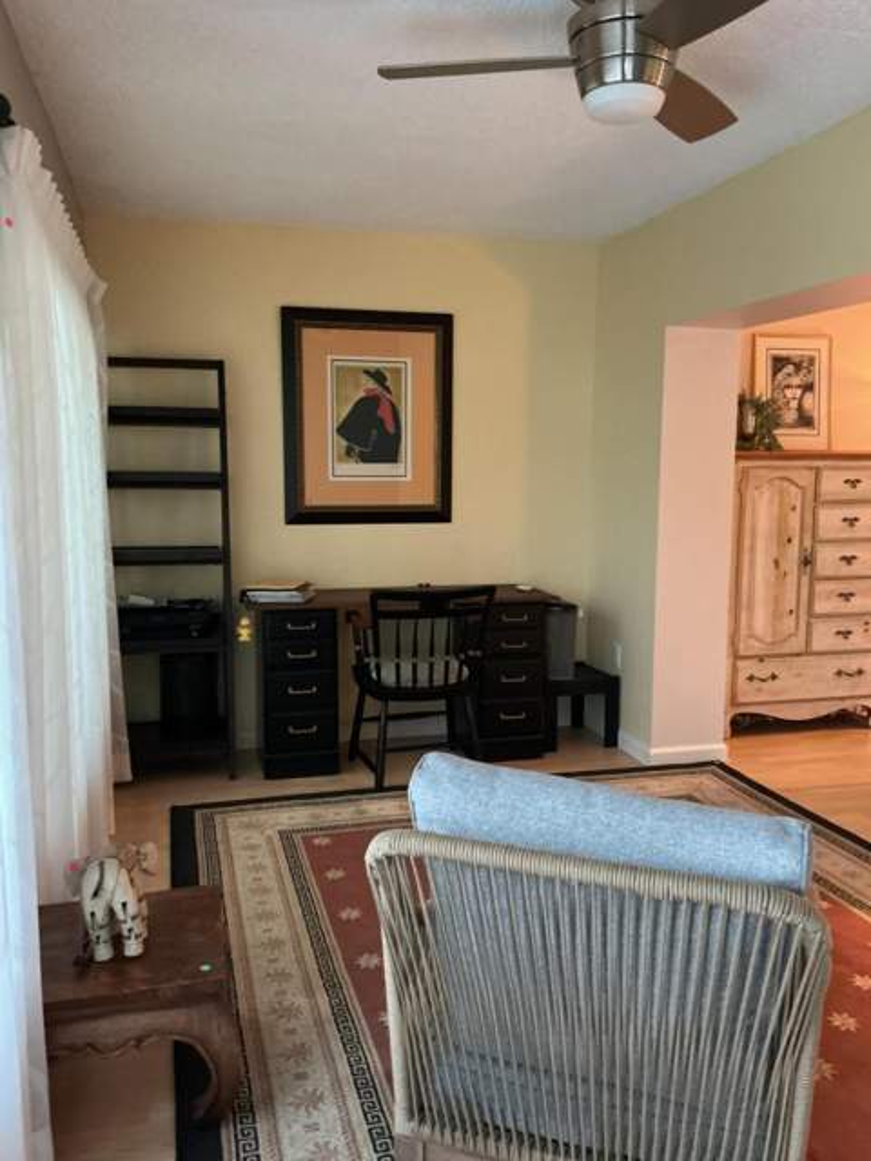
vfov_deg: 61.7
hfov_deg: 48.2
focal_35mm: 29
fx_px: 973
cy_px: 580
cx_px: 436
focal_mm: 3
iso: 400
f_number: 1.8
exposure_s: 1/30
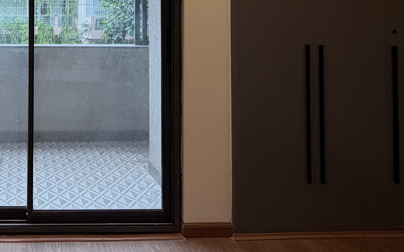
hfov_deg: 53.6
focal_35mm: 30
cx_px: 28
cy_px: 5
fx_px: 330
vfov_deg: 37.7
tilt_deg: +2.1
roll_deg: -0.1
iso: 80
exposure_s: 1/100
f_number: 2.2
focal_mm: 2.22
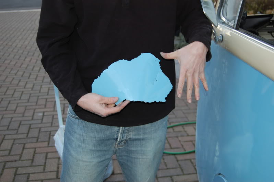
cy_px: 91
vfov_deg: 28.0
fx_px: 365
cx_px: 137
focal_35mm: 48
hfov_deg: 41.2
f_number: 4.5
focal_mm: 32
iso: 400
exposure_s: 1/60
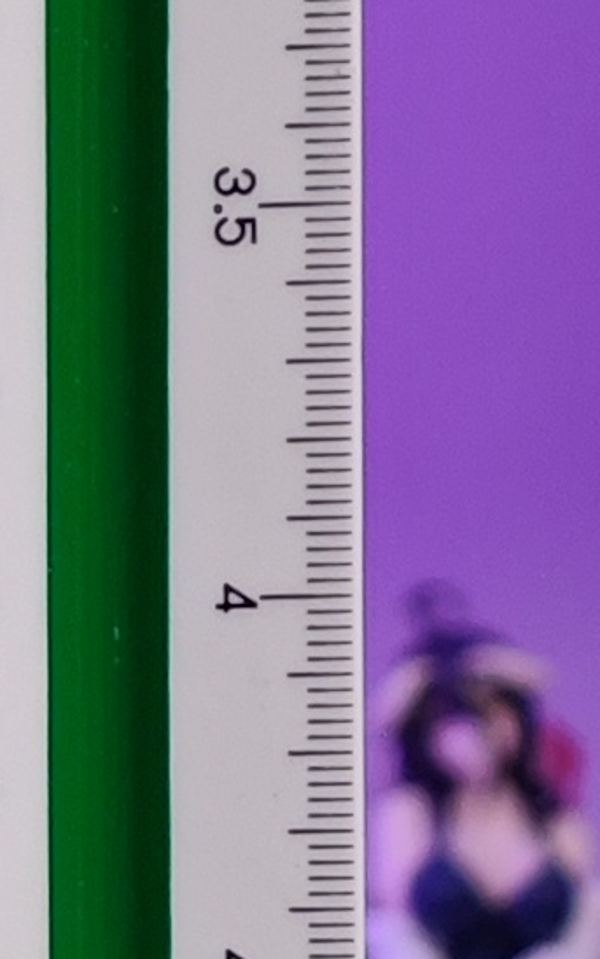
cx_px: -1387
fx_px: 13199
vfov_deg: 4.2
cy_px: 1038
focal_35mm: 505
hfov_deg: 2.6
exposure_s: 1/17.8
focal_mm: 7.48
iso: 400
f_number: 2.4
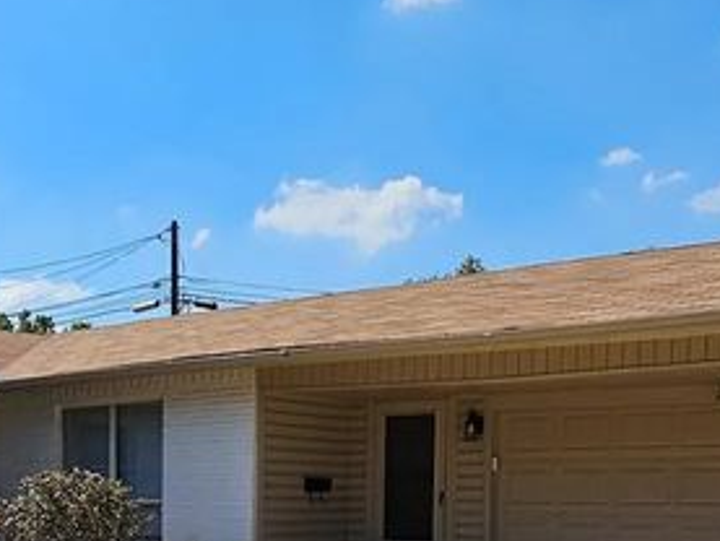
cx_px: 255
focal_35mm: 48
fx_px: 999
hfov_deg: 39.3
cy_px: 583
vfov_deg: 27.9
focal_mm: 2.2
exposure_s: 1/3717
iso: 50
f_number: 2.2
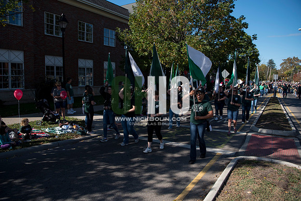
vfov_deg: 53.2
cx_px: 150
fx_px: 201
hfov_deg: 73.7
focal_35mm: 24
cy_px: 100
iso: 250
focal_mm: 24
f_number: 4.5
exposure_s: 1/1600
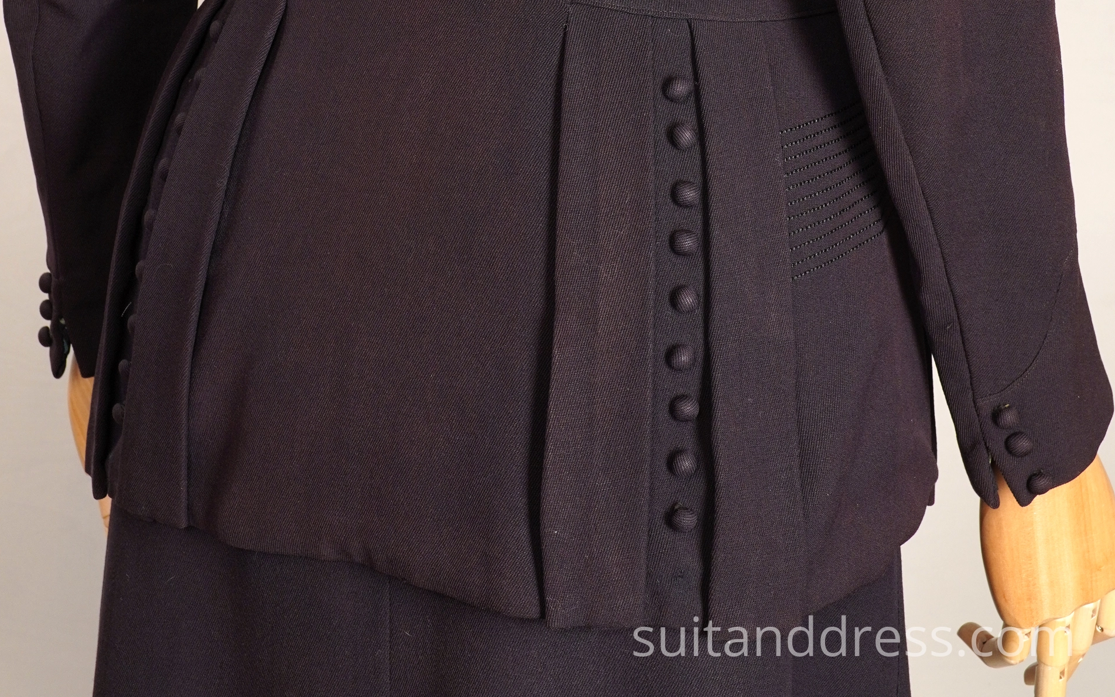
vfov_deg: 16.9
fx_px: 2249
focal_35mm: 74
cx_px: 560
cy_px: -127
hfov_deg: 27.8
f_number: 8
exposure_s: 1/20
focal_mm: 32
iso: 320
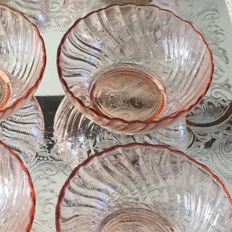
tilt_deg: -59.1
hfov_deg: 21.5
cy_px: 170
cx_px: 56
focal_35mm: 80
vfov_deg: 21.5
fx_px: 607
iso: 32
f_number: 2.2
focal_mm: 4.15
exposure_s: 1/33
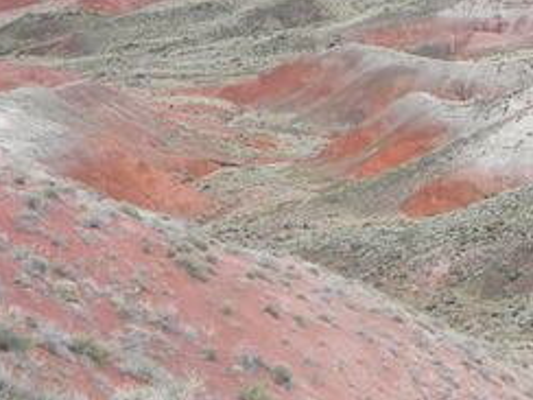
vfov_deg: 15.6
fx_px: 1447
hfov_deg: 19.9
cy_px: 92
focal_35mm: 94
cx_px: 590
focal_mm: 7.3
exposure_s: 1/667
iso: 80
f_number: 3.8
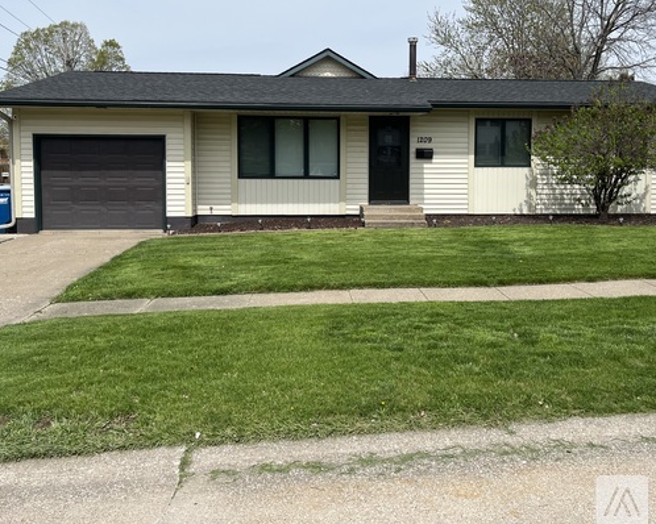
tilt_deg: -3.1
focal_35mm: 34
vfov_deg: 43.0
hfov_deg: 52.7
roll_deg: +0.0
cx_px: 369
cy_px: 199
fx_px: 660
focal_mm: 5.1
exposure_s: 1/4651
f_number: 1.6
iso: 50
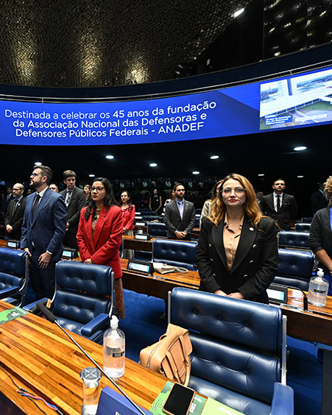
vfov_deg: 80.4
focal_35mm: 20
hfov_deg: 63.8
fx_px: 246
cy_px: 206
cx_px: 80
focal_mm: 14
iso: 1600
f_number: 3.5
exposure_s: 1/125
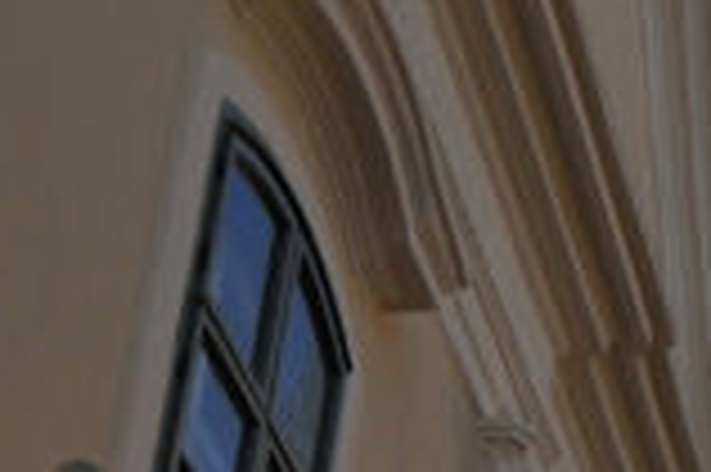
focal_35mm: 146
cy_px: 1331
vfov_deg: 8.2
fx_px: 2885
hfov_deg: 12.3
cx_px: 1449
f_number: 8
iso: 200
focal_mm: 15
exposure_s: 1/640
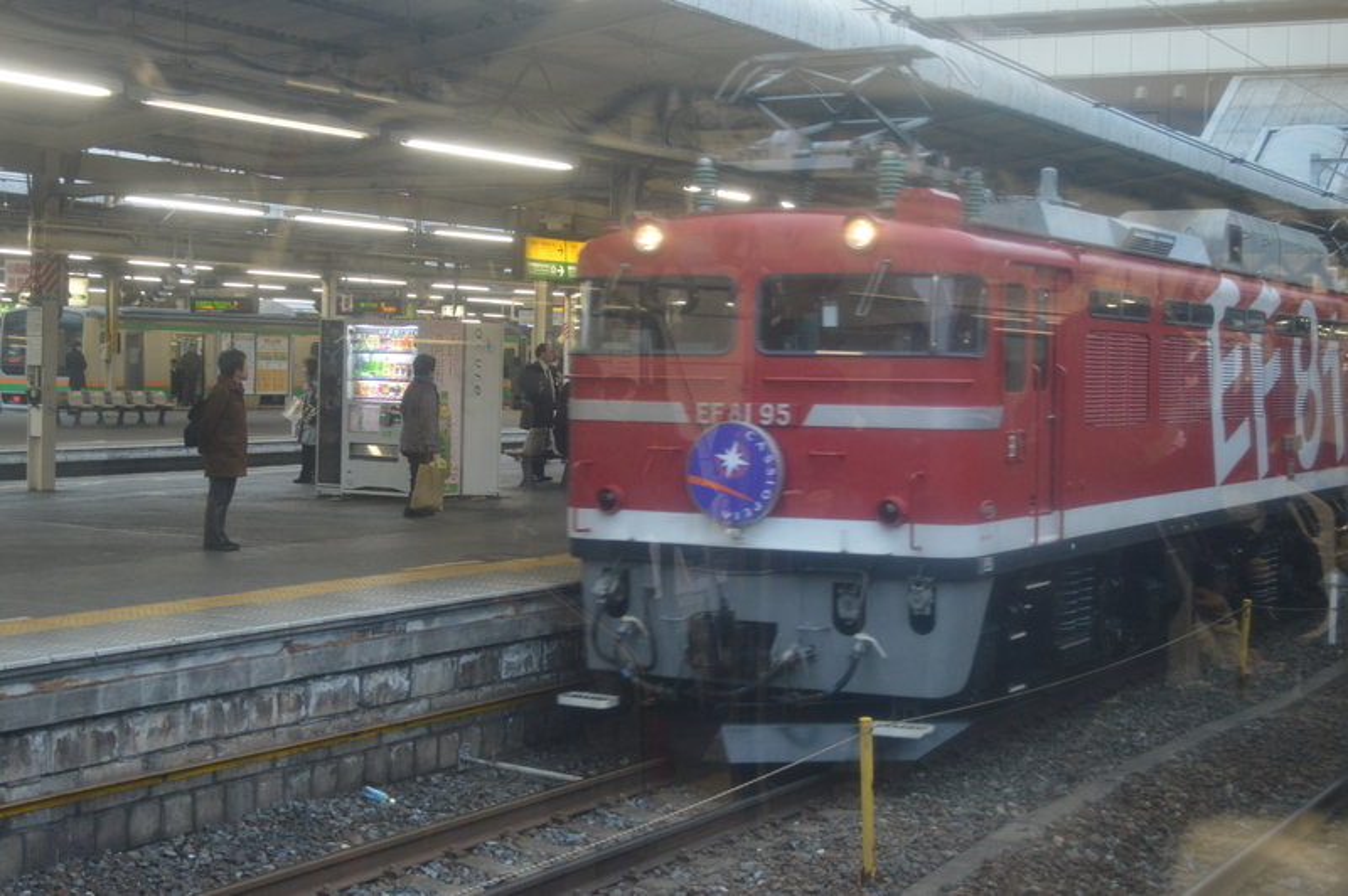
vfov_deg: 25.0
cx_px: 674
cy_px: 448
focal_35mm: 54
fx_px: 2020
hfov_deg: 36.9
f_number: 5
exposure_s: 1/60
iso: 1000
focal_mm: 36
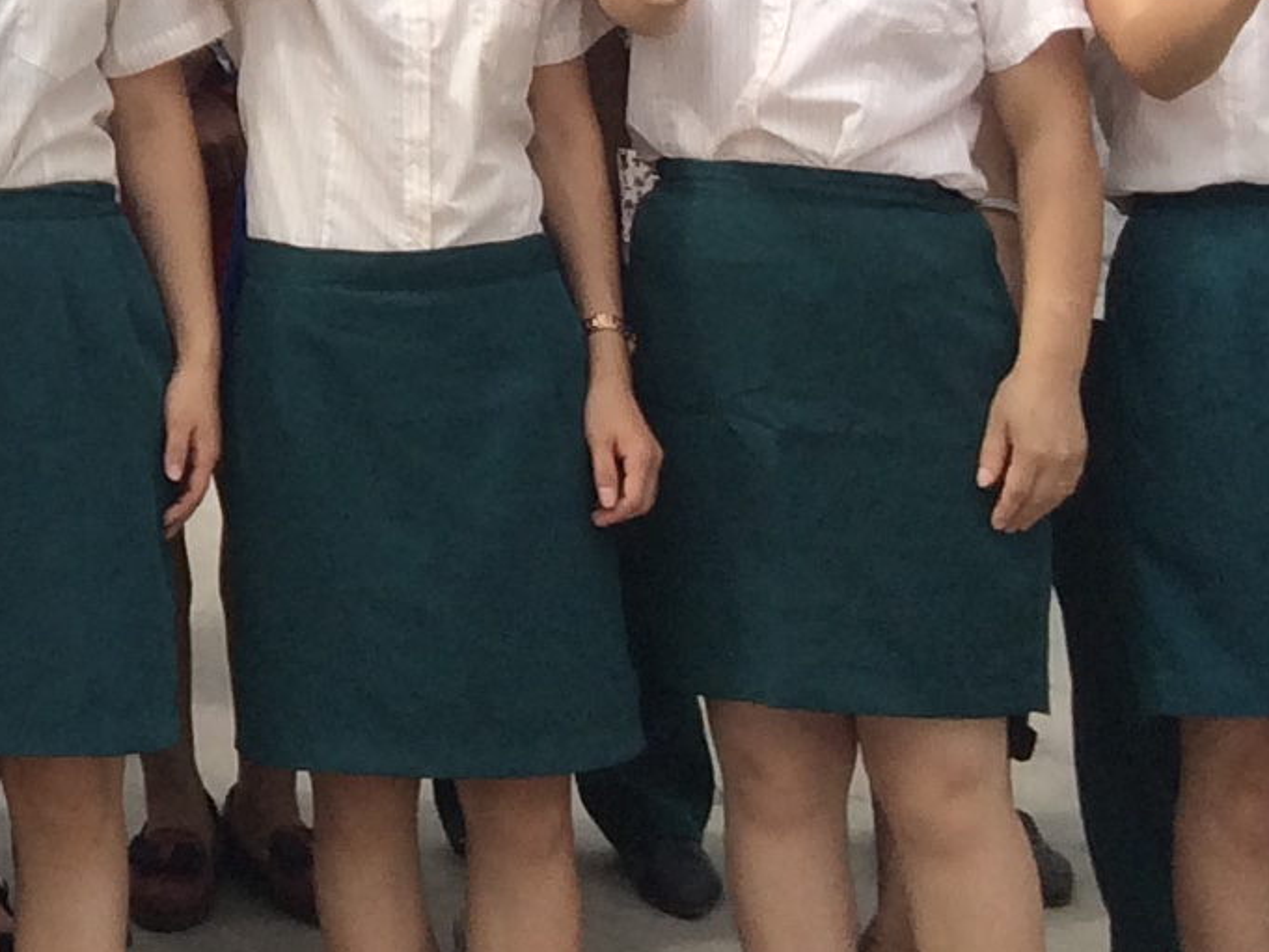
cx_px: -1051
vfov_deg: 9.9
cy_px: -948
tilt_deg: +9.5
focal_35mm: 139
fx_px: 5097
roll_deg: +0.6
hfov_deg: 12.8
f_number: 2.2
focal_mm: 4.15
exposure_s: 1/1709
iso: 32
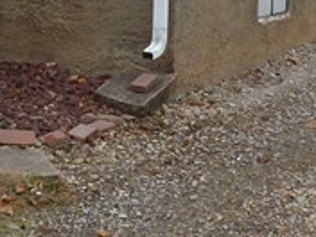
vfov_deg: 9.8
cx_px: -56
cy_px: -239
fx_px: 1278
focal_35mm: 140
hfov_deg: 13.7
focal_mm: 4.3
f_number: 4
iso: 100
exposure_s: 1/200
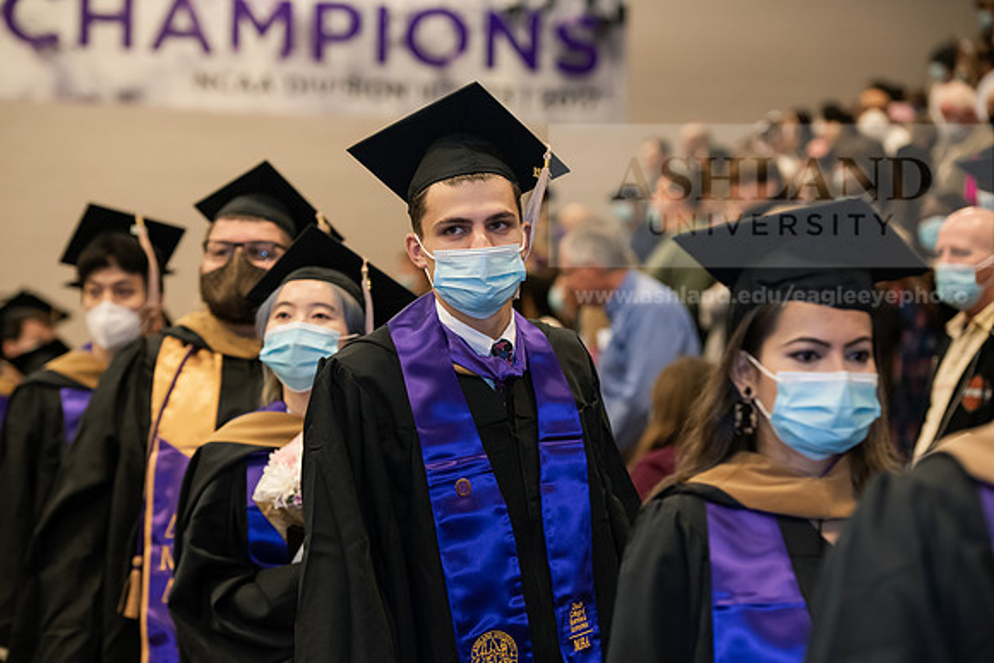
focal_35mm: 105
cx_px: 497
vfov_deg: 13.0
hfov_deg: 19.5
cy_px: 332
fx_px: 2900
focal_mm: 105
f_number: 4
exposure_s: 1/200
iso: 2000
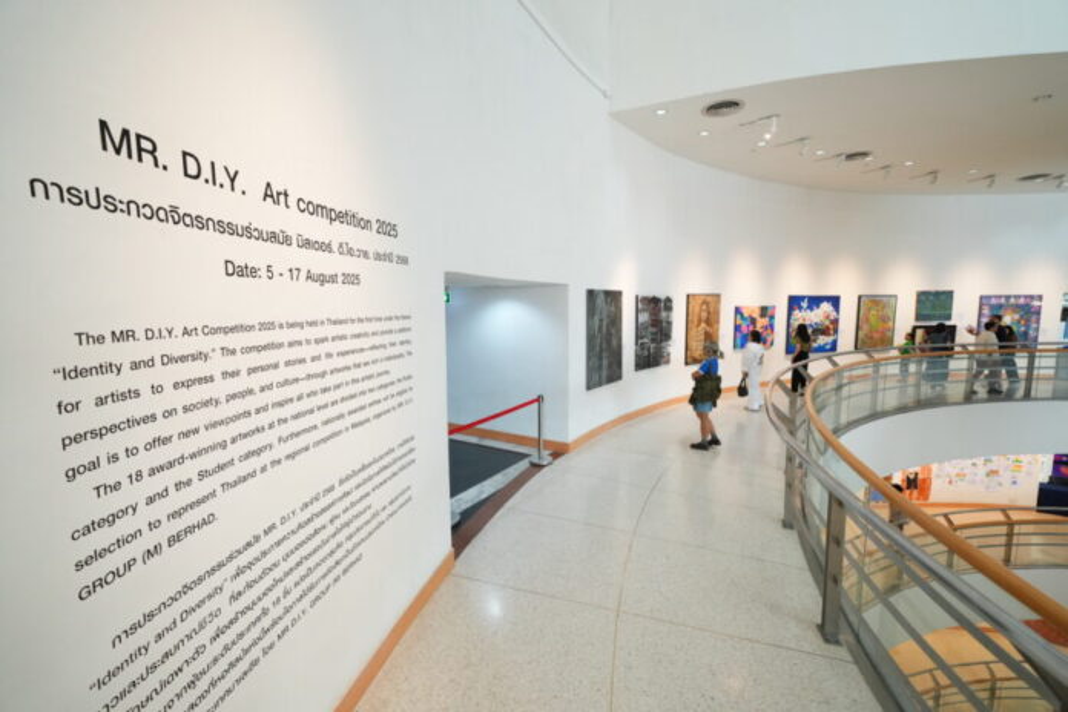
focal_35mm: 15
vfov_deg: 77.3
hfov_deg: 100.4
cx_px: 534
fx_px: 445
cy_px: 356
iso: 1600
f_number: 5
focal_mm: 15
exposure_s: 1/160
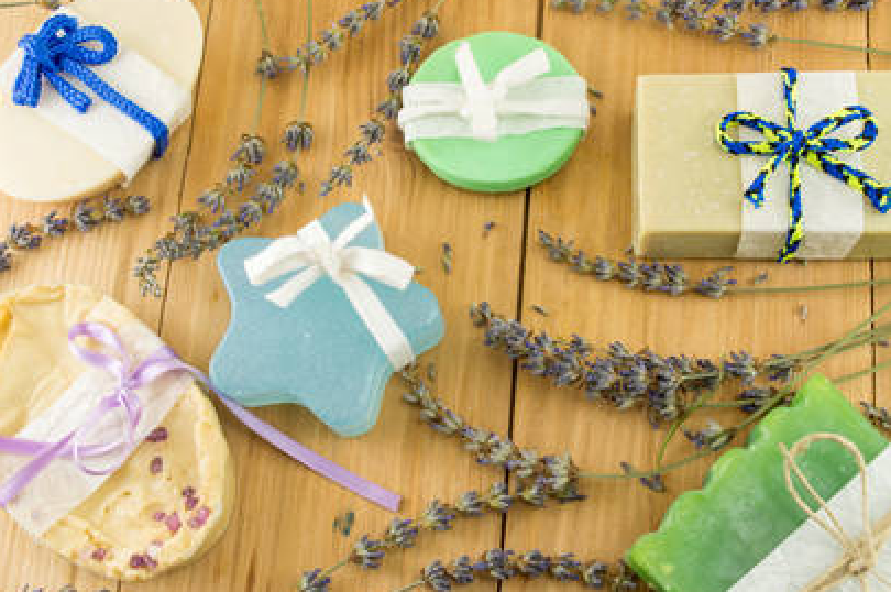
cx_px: 440
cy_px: 314
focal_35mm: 50
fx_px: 1236
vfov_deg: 26.9
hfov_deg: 39.6
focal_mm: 30
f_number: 8
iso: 100
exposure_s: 1/3
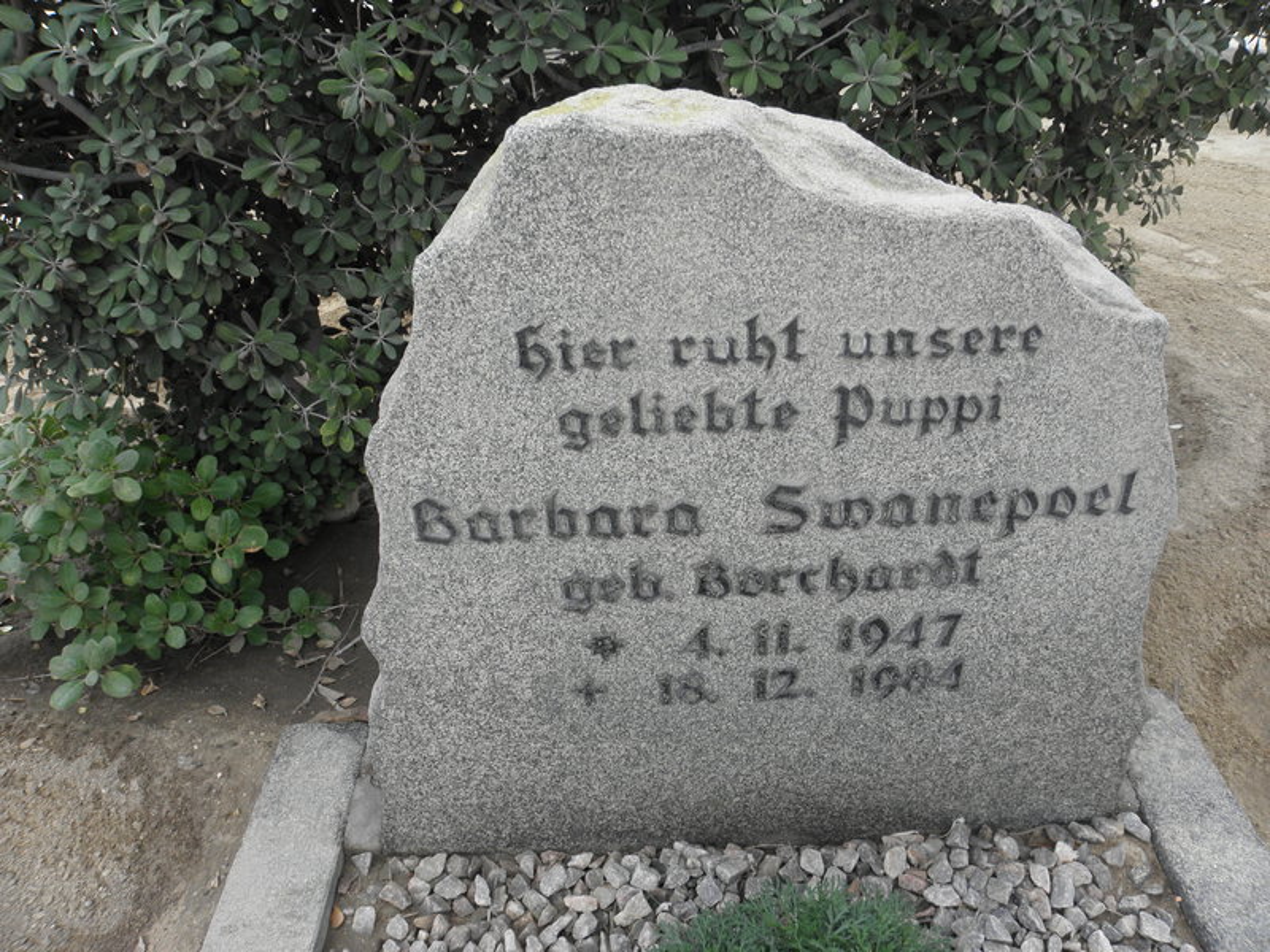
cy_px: 476
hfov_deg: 67.3
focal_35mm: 26
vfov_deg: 53.1
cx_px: 635
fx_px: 954
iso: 64
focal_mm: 4.6
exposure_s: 1/80
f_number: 4
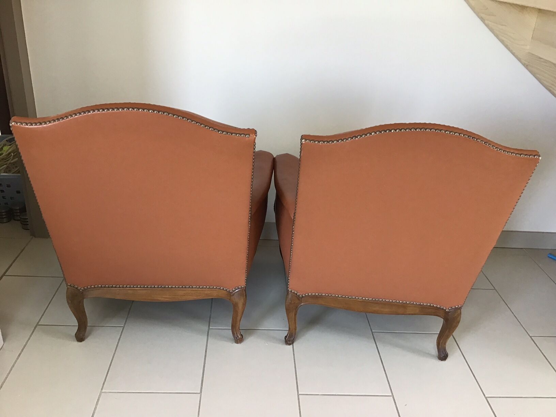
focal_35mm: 31
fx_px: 498
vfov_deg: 45.4
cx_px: 278
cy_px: 208
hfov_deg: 58.4
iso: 64
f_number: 2.4
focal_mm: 3.3
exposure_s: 1/33
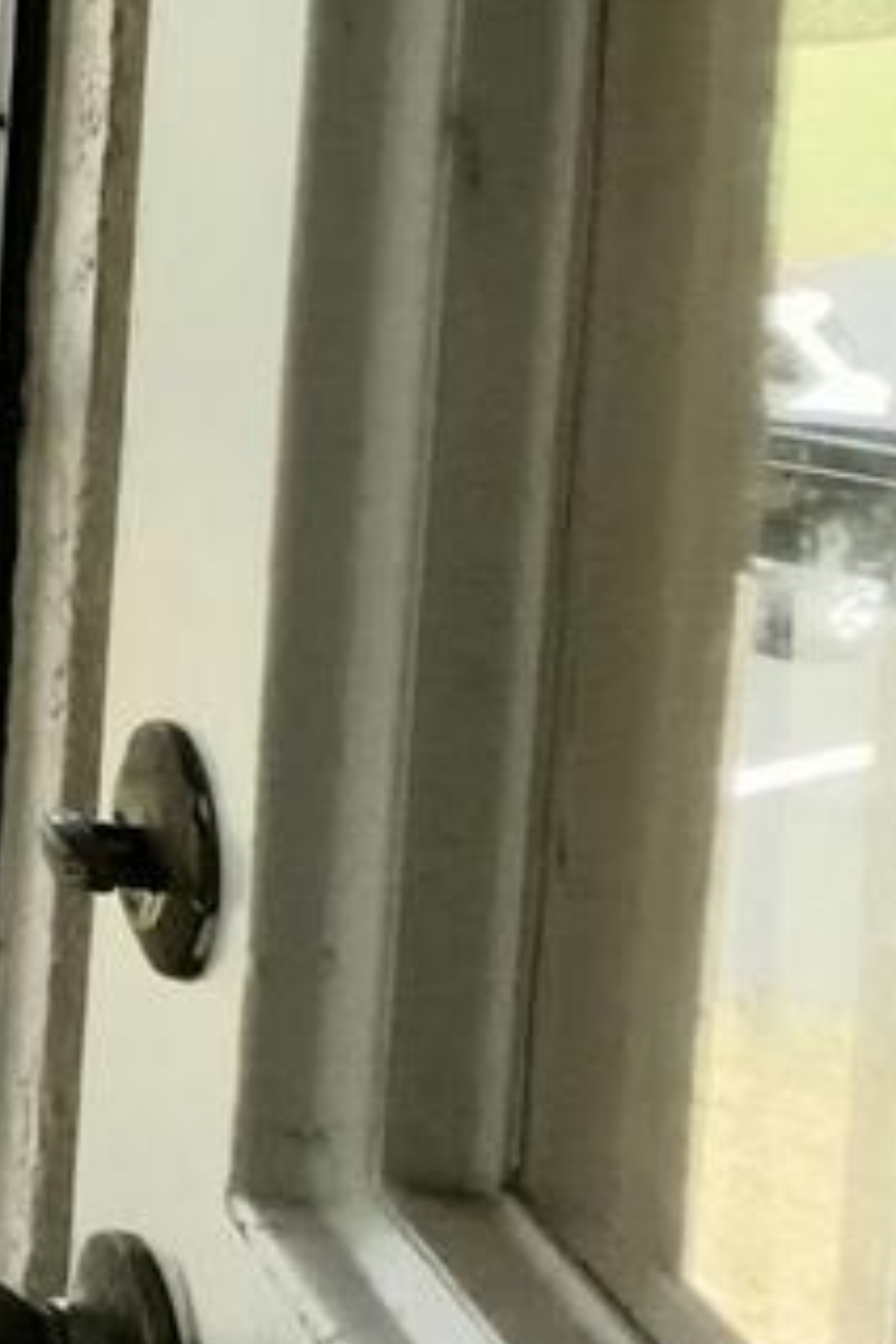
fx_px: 2538
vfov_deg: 27.3
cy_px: -114
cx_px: -2117
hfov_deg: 10.1
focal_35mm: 68
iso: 16
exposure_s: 1/435
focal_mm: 2.2
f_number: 1.9
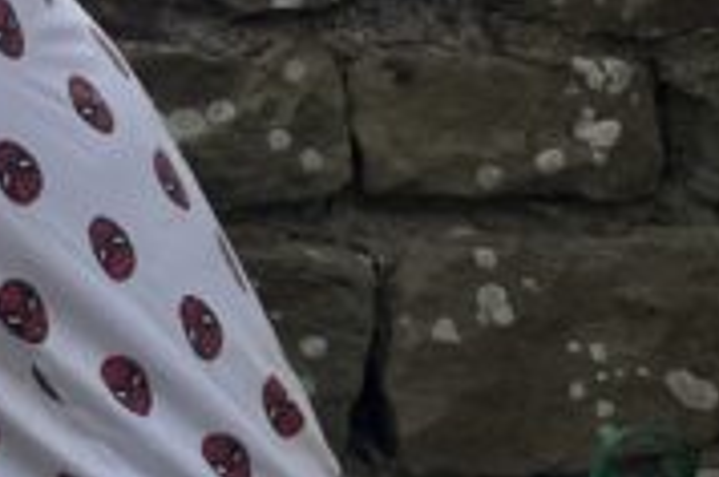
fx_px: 3110
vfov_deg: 8.2
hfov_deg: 10.9
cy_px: -554
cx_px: -1091
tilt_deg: -4.1
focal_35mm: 156
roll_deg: +0.9
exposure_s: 1/5291
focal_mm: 4.2
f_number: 1.6
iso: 32
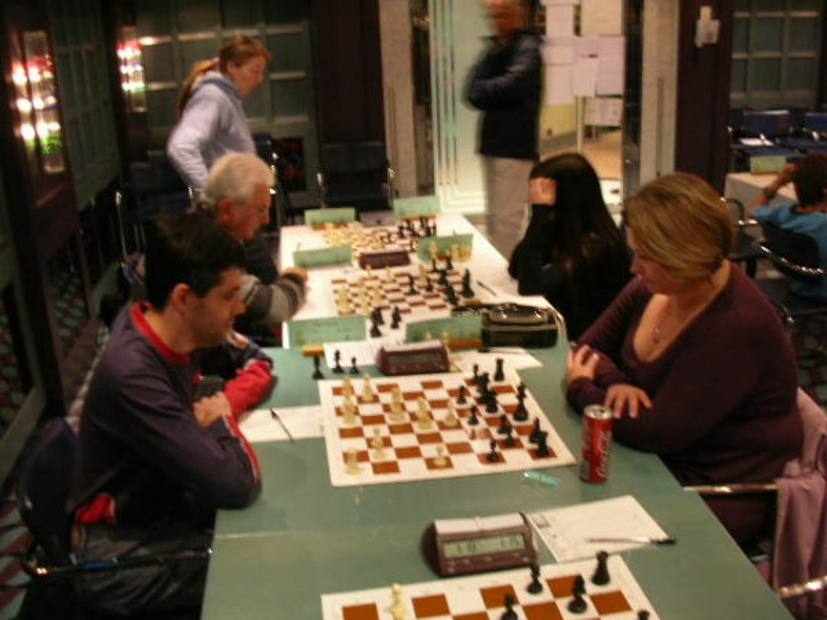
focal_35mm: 35
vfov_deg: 40.7
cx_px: 414
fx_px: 836
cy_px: 310
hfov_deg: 52.6
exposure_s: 1/3.9
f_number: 3
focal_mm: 5.8
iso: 92
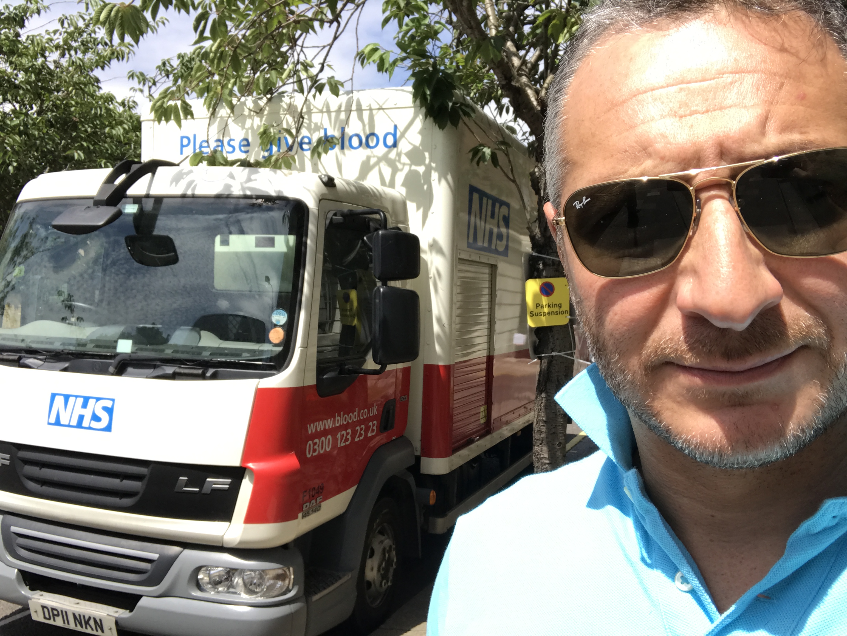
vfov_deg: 44.2
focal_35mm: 32
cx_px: 424
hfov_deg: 56.8
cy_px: 318
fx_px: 783
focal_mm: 2.87
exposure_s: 1/722
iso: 25
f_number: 2.2
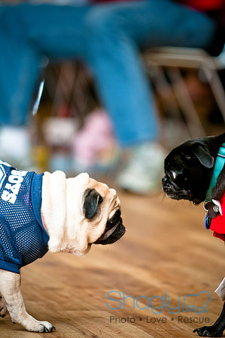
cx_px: 112
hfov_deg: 4.6
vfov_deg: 6.9
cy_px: 169
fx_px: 2819
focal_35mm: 300
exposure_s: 1/200
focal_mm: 200
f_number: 2.8
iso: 200
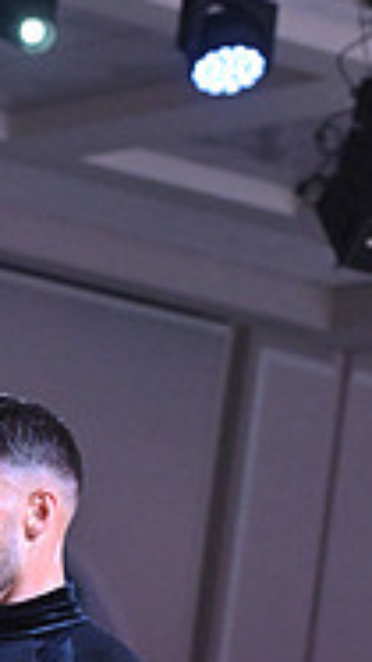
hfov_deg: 4.3
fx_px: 4899
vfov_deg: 7.6
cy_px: 1012
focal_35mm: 279
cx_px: -179
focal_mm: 86
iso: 4000
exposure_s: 1/400
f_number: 6.3
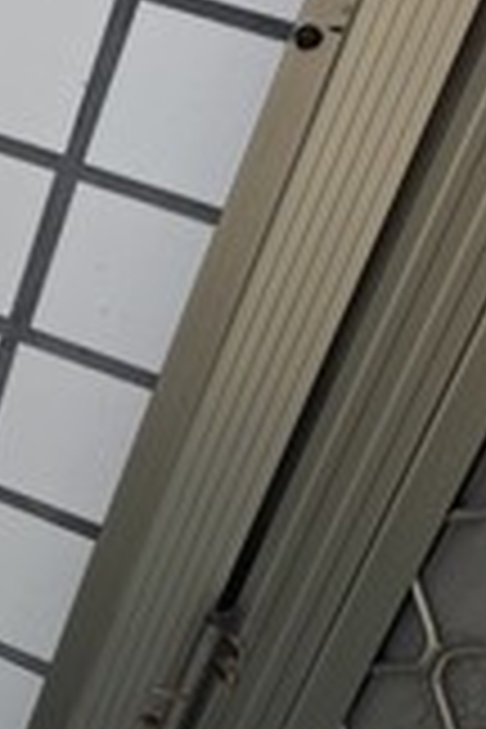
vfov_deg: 17.8
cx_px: -958
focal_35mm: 115
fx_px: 2329
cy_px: 308
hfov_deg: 9.4
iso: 50
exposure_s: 1/1164
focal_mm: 6.06
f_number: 1.6
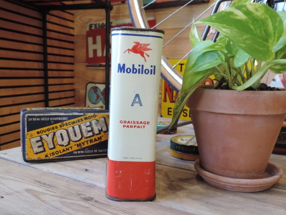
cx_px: 143
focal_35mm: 35
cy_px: 108
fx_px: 289
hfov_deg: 52.6
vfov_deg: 40.7
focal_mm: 6.2
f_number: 3.3
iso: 400
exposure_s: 1/30
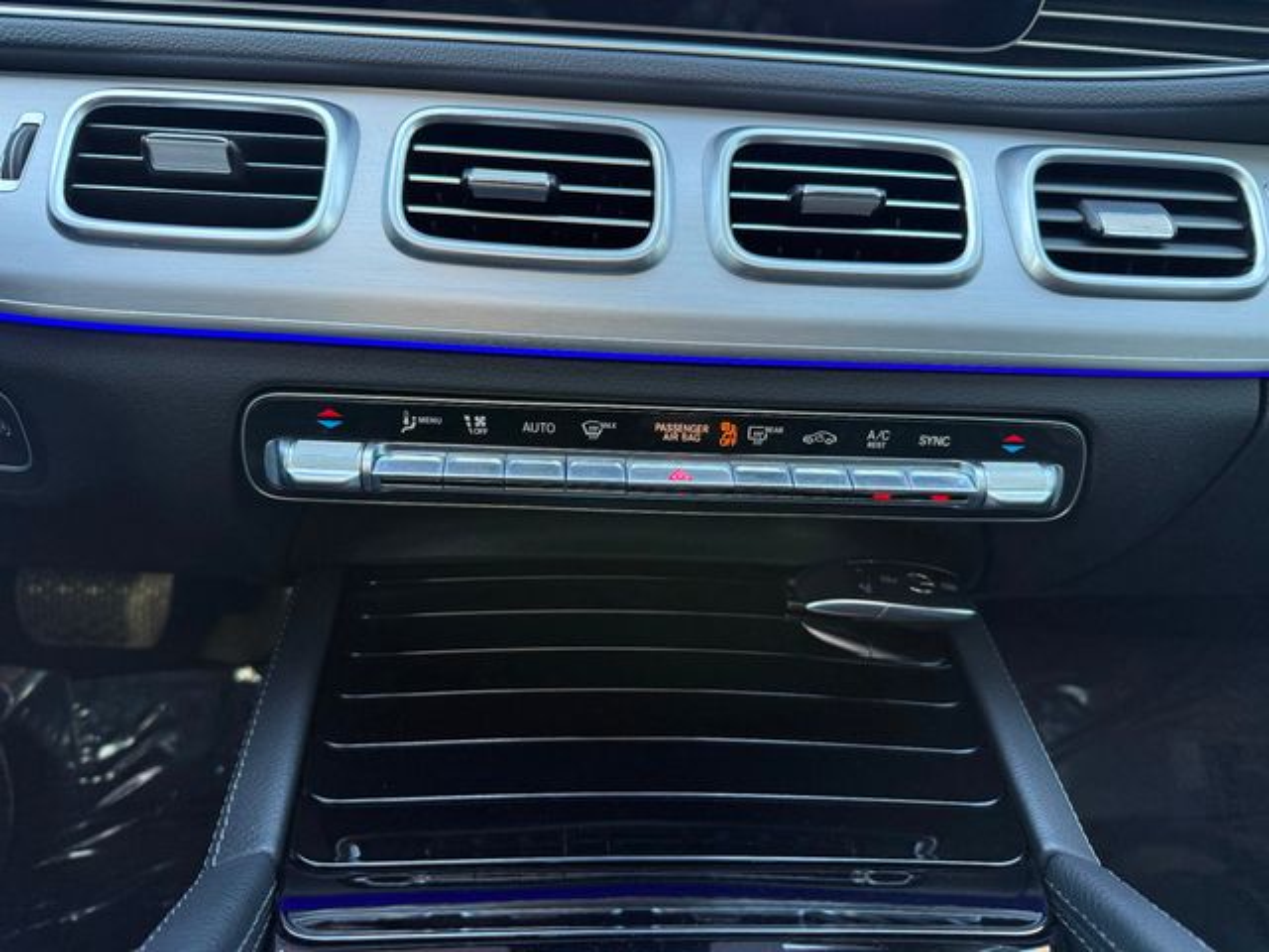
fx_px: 880
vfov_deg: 56.8
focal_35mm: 24
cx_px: 634
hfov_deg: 71.6
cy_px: 476
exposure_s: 1/95
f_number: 1.78
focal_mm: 6.76
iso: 200
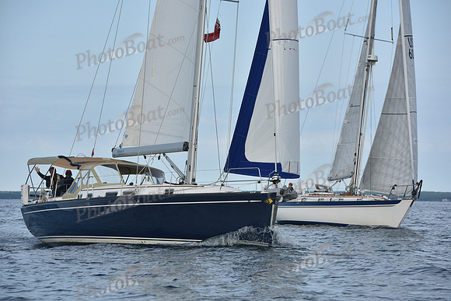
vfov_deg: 8.1
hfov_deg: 12.1
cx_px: 226
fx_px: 2130
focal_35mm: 170
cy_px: 150
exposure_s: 1/1000
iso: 320
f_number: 8
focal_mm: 170
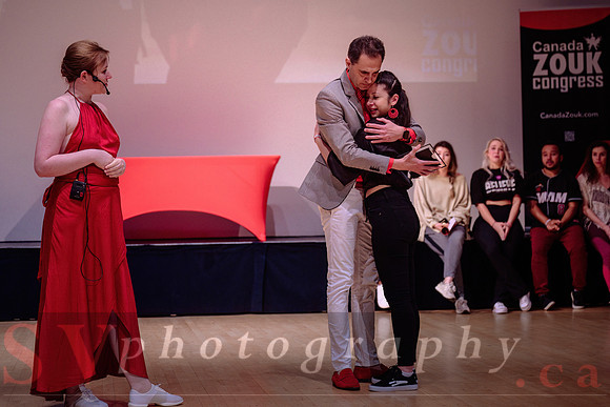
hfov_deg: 24.3
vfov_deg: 16.4
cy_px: 154
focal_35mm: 83
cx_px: 273
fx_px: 1414
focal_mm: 67
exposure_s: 1/200
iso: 1000
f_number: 3.2
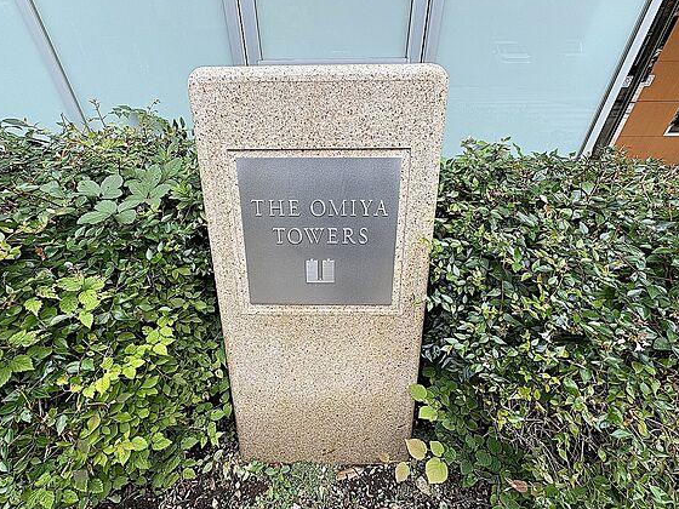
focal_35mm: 15
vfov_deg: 81.7
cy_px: 240
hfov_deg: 98.1
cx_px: 329
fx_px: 294
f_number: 2.2
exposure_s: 1/99
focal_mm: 2.22
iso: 40
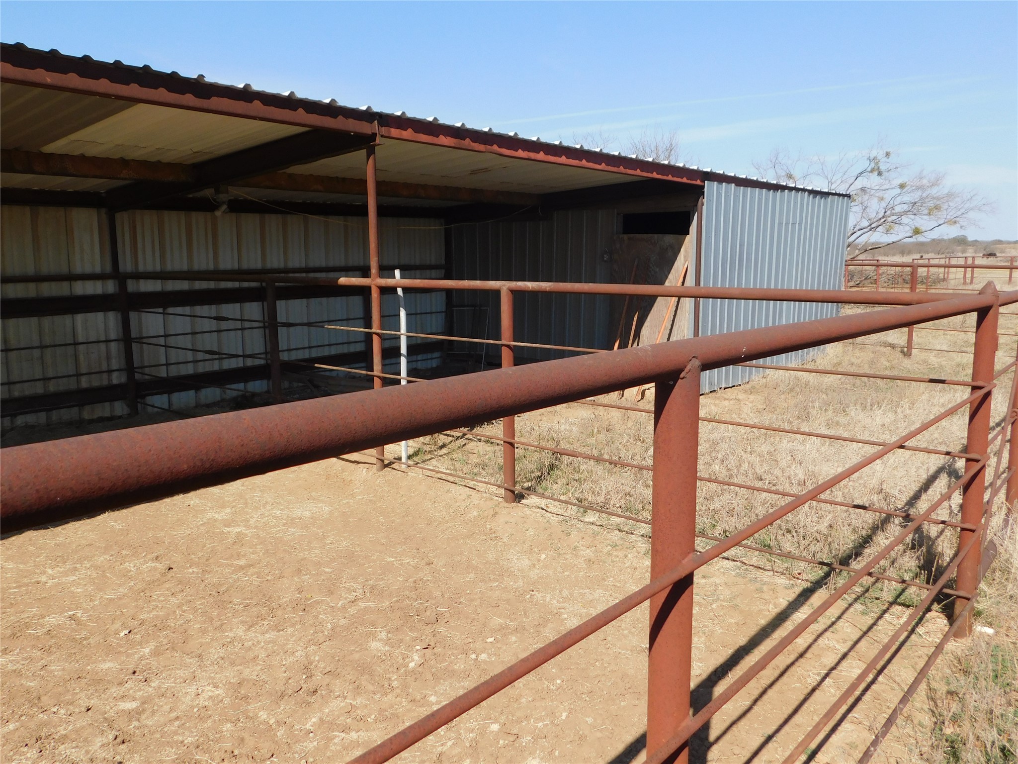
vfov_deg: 49.7
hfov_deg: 63.4
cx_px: 509
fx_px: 823
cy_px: 382
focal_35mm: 28
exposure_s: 1/1250
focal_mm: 4.9
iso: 125
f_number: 3.2
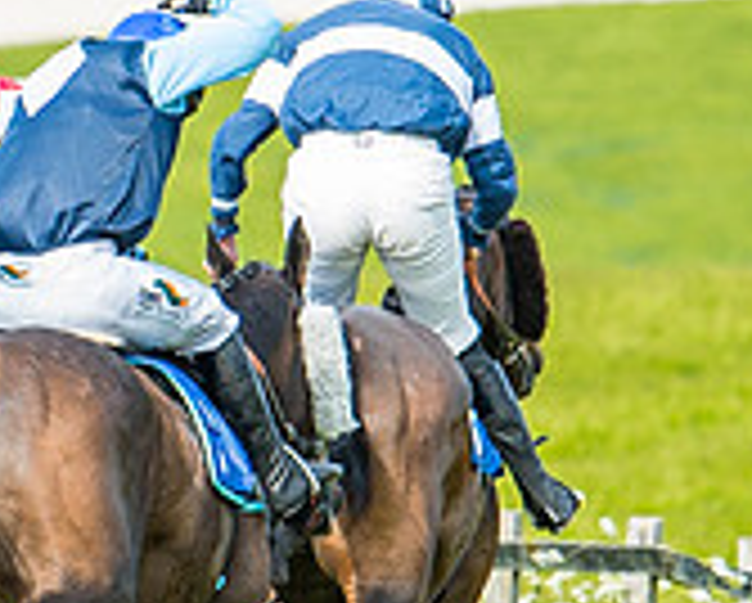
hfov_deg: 1.3
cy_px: 257
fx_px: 34003
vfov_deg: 1.0
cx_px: 419
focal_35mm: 1526
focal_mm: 200
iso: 400
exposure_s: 1/1250
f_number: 4
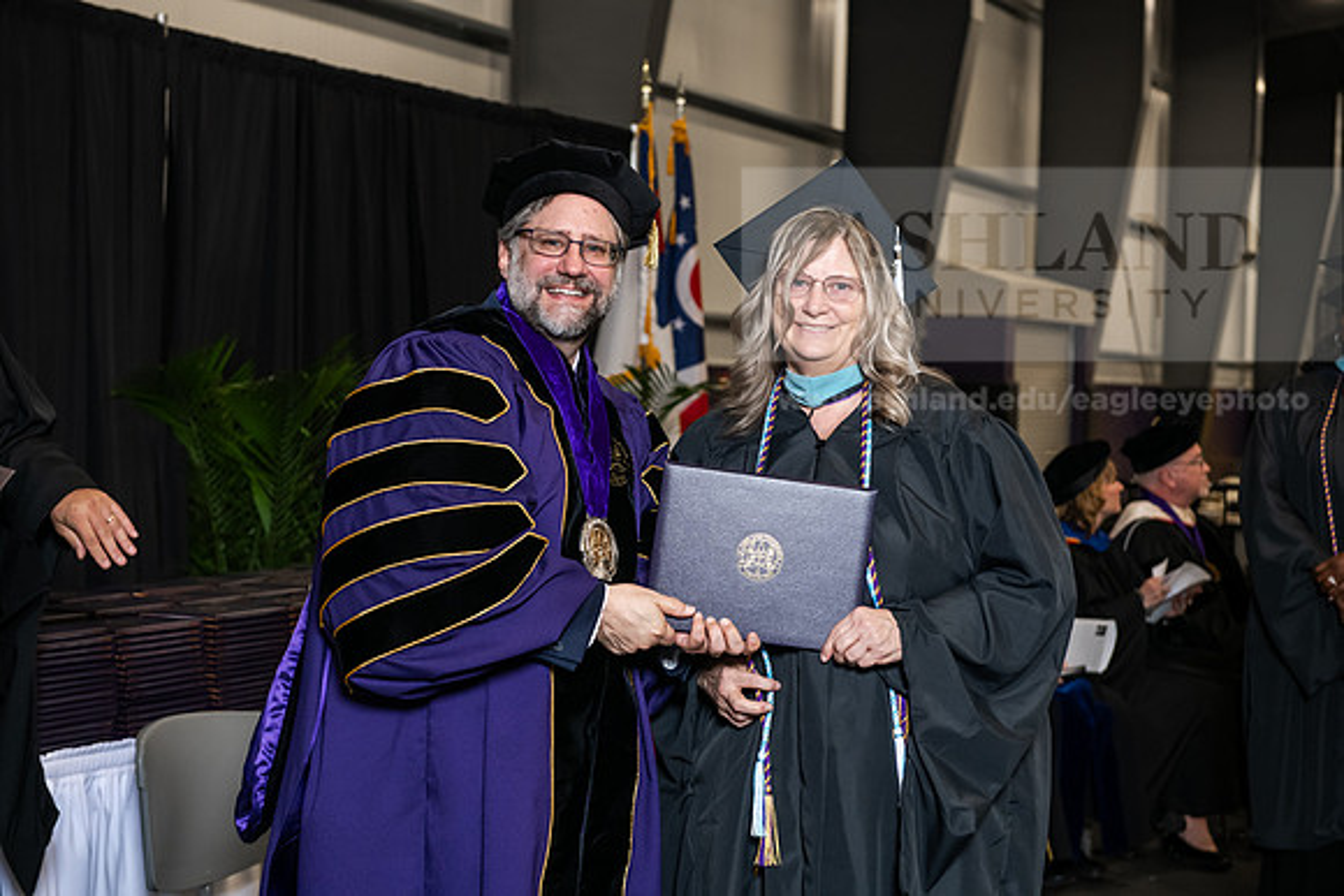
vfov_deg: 21.9
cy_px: 448
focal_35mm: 62
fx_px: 2315
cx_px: 672
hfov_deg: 32.4
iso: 2000
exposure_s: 1/200
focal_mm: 62
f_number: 5
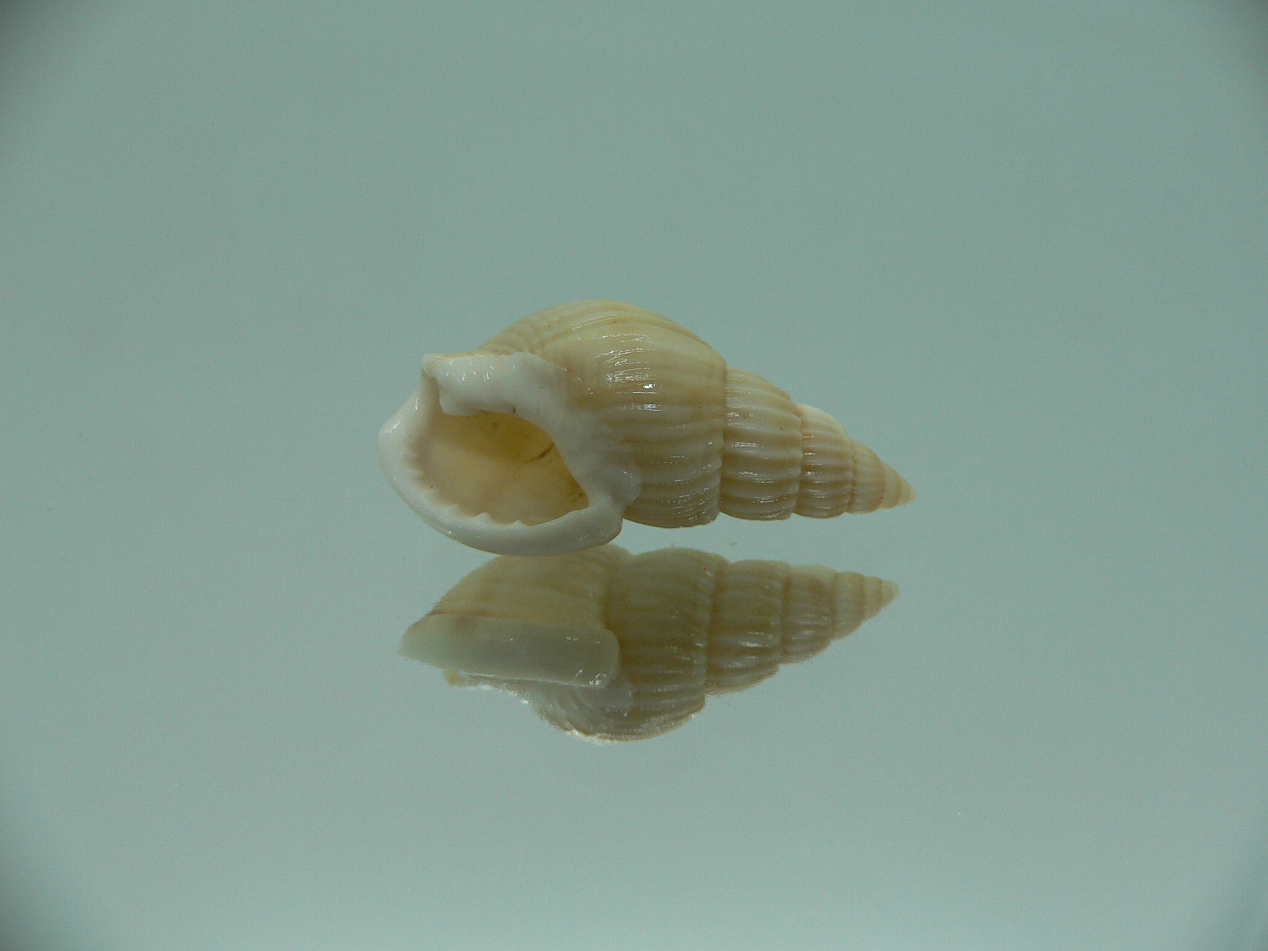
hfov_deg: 52.6
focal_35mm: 35
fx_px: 1282
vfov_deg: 40.7
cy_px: 476
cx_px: 634
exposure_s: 1/60
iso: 80
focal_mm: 4.6
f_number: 2.8
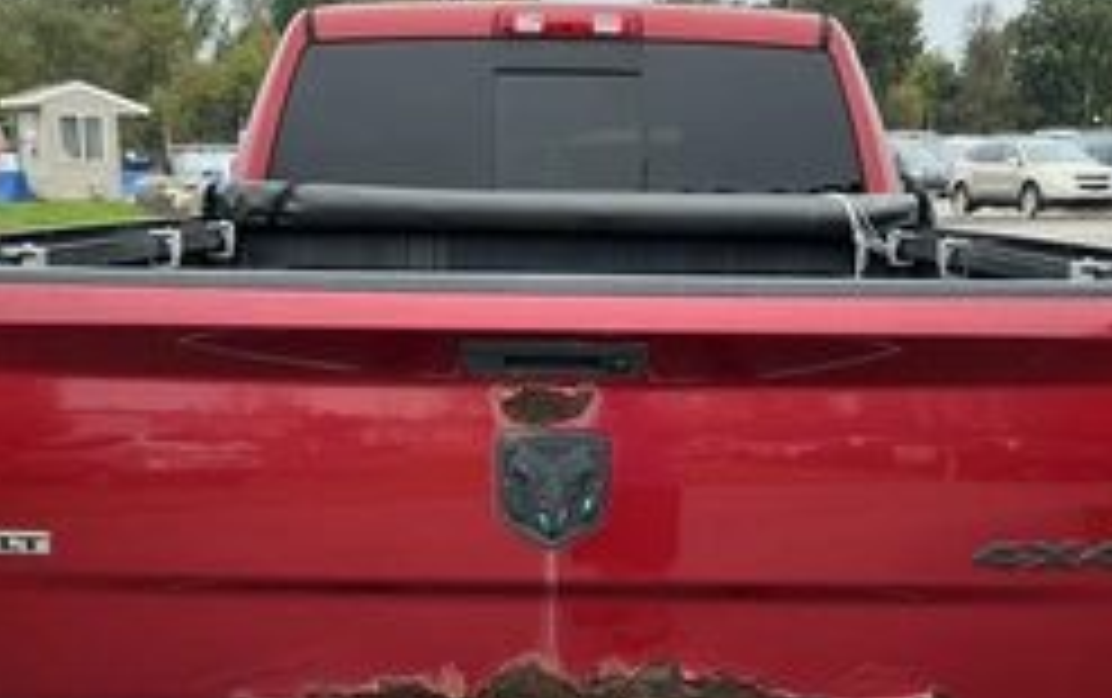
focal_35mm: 48
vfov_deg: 26.7
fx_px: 1456
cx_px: 576
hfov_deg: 41.8
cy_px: 509
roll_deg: +0.2
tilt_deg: -14.9
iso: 25
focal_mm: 3
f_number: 1.8
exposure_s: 1/299
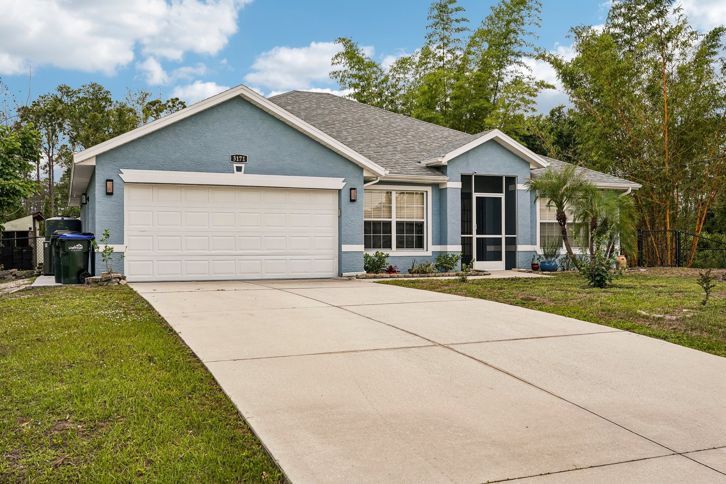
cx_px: 363
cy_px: 242
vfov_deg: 37.8
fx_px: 706
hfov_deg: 54.4
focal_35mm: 35
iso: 400
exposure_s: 1/640
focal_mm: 35
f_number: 8
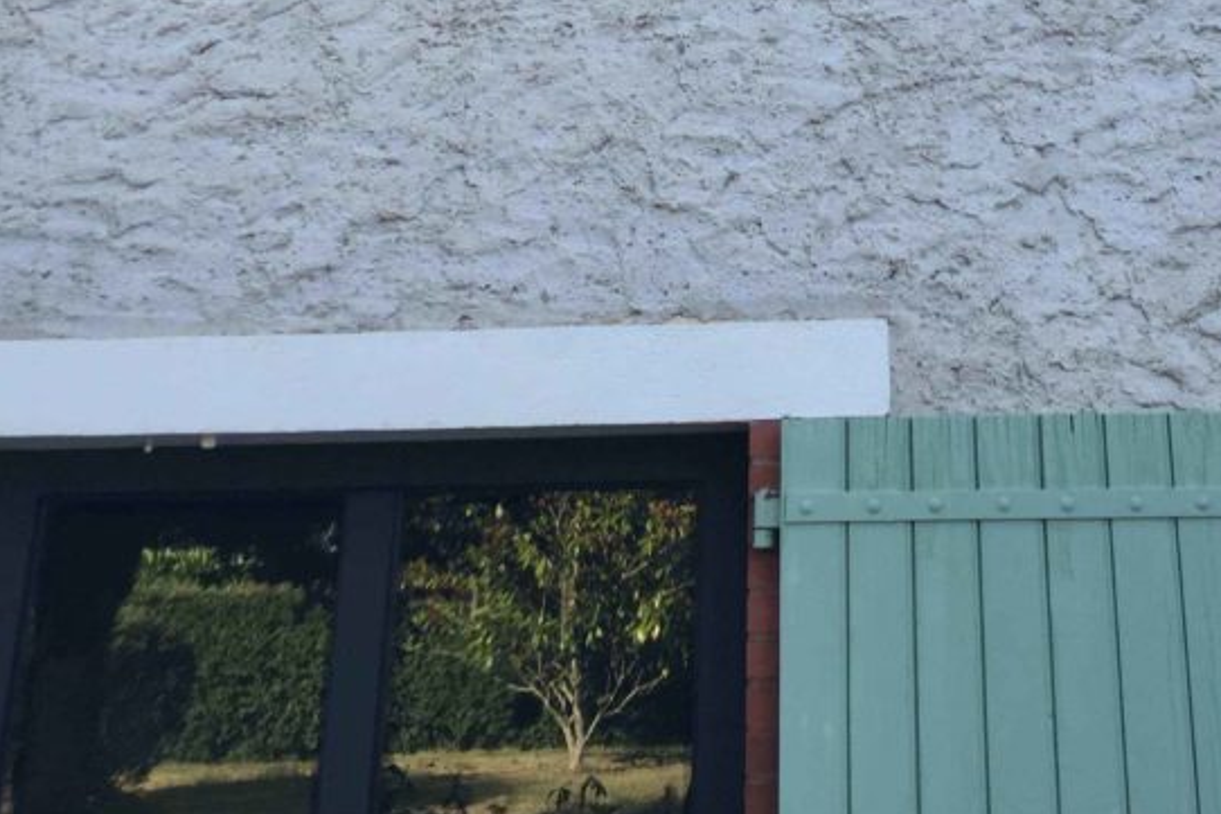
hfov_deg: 34.7
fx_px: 1933
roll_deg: +1.6
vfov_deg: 21.2
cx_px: 825
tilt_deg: +26.2
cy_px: -295
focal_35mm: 57
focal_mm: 4.15
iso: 32
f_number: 2.2
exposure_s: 1/278
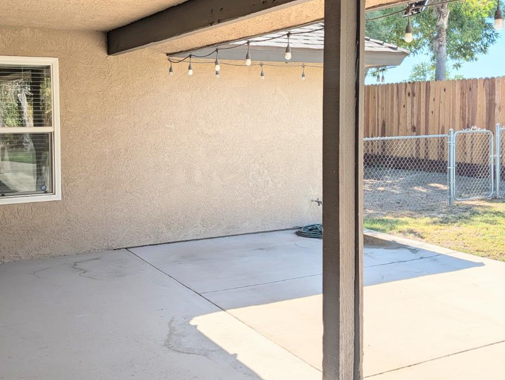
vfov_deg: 35.9
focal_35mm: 40
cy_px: 152
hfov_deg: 46.7
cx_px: 241
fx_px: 584
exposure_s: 1/1025
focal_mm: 6.9
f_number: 1.68
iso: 20
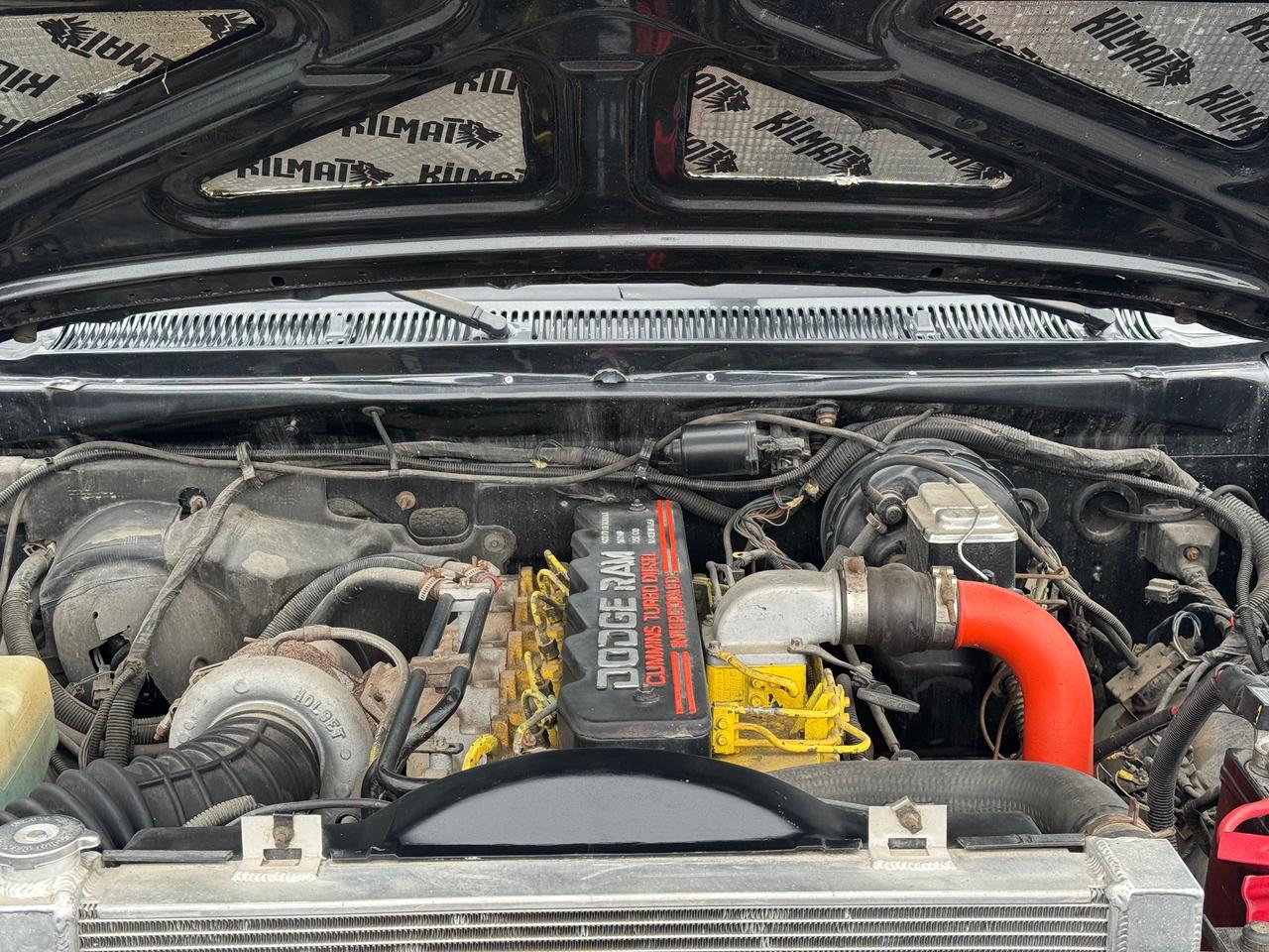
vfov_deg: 30.3
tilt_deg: -18.6
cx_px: 634
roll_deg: -0.9
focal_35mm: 48
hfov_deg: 39.7
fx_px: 1760
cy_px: 476
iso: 64
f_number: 1.78
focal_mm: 6.76
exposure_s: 1/185
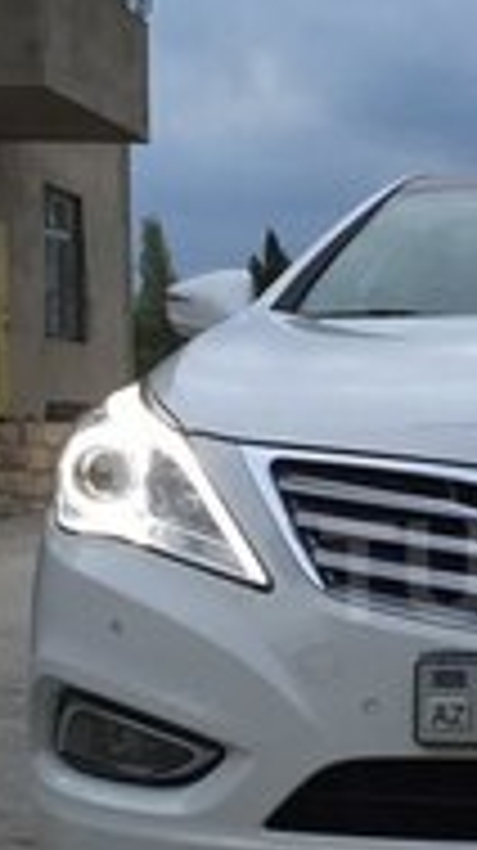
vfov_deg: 25.5
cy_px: 571
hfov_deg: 13.8
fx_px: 1870
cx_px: 666
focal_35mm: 83
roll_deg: +0.1
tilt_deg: -3.4
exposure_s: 1/33
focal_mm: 4.15
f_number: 2.2
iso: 100
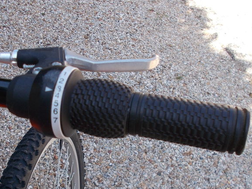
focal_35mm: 45
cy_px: 116
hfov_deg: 41.7
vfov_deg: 32.0
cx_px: 89
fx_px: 327
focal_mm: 4.6
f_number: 3.2
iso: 80
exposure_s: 1/250
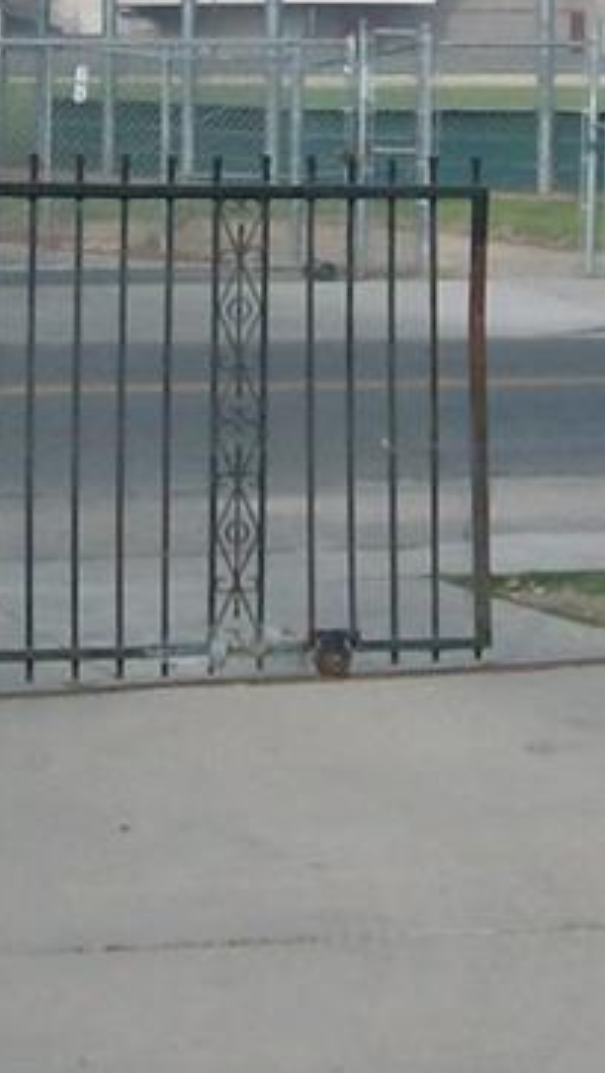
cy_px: 65
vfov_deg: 13.5
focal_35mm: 158
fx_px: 4500
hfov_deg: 7.7
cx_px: 267
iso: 80
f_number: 7.2
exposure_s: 1/178
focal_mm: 5.8
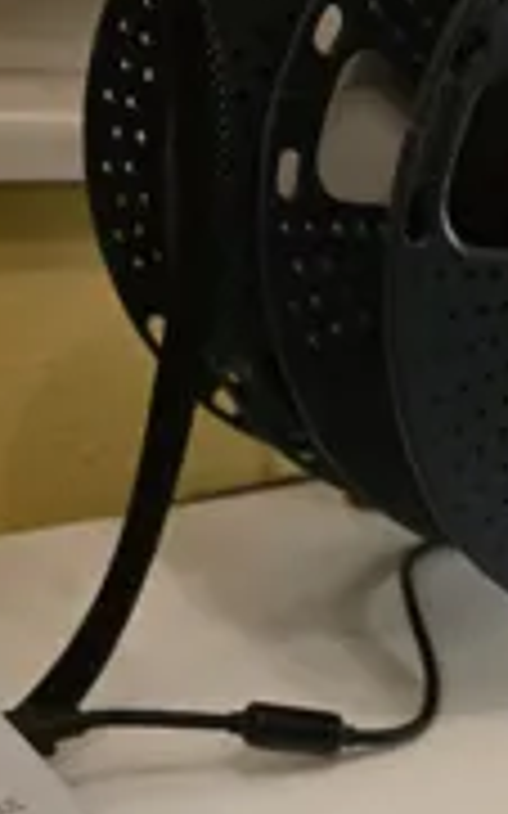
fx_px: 1197
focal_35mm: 54
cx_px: 620
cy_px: 805
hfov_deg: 22.0
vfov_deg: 34.3
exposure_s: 1/100
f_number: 1.7
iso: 1250
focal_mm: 6.3
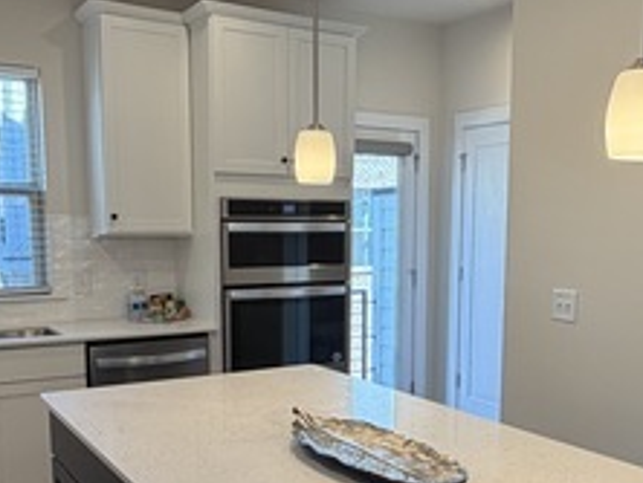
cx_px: 358
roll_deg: -0.2
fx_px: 781
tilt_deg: -8.4
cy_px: 335
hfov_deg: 44.7
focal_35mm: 42
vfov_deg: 34.0
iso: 125
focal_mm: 2.22
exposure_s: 1/120
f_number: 2.2
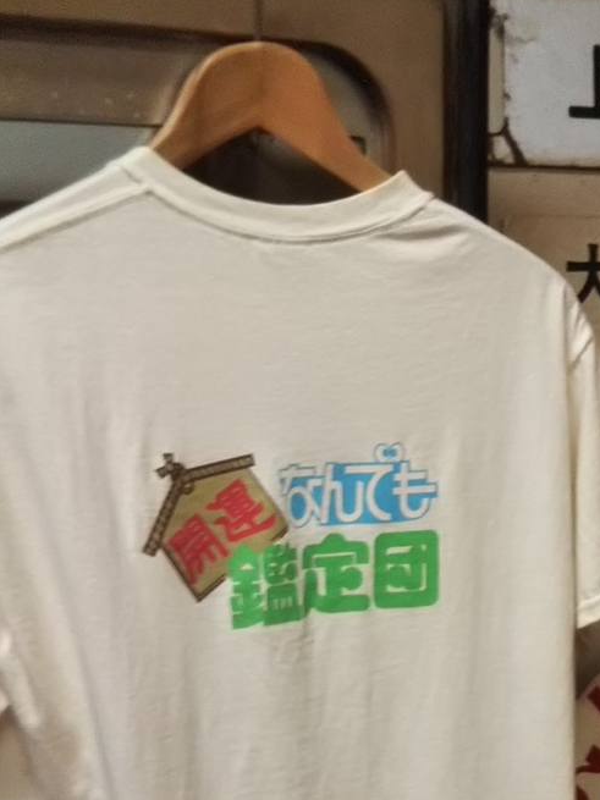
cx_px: 451
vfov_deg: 34.4
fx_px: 1272
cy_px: 567
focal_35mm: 55
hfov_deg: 26.2
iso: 160
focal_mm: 4
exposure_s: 1/33
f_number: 2.2
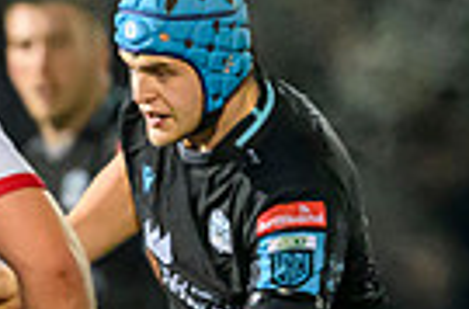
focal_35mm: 2425
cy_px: 551
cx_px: -563
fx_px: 31482
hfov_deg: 0.9
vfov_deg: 0.6
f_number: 3.2
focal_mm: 400
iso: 6400
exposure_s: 1/1250
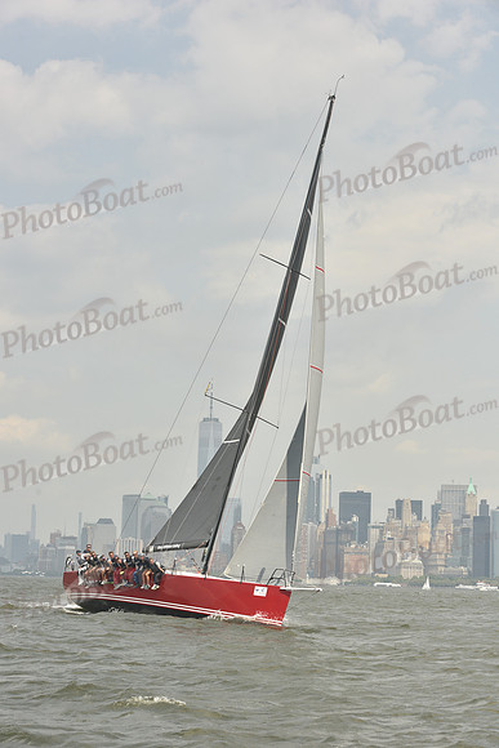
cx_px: 250
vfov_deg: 28.8
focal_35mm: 70
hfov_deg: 19.5
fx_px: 1454
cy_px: 374
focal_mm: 70
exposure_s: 1/800
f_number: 8
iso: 250
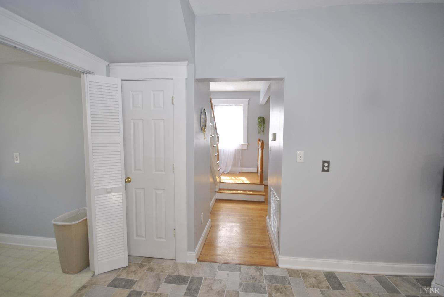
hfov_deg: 100.3
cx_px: 222
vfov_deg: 77.5
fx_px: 185
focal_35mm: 15
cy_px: 148
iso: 200
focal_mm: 10
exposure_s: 1/60
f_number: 4
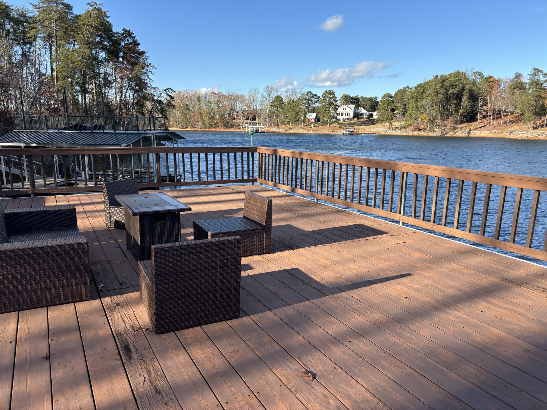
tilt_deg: -10.5
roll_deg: -1.3
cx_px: 274
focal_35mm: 26
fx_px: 411
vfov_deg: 53.1
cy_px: 205
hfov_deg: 67.3
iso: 50
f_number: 1.6
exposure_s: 1/1295
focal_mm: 5.96
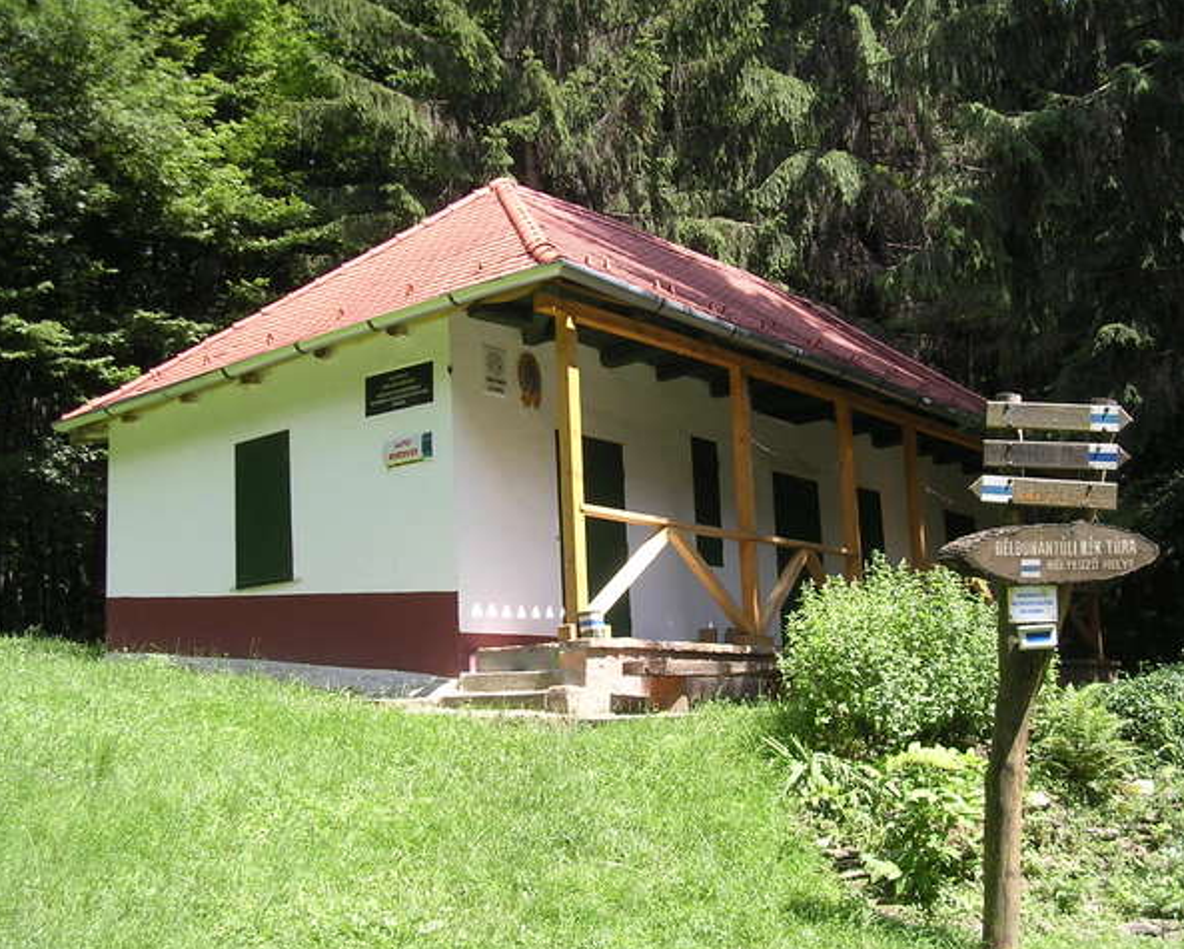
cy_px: 477
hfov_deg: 45.7
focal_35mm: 40
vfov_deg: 37.4
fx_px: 1402
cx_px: 629
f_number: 2.8
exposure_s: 1/261
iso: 100
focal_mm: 5.8
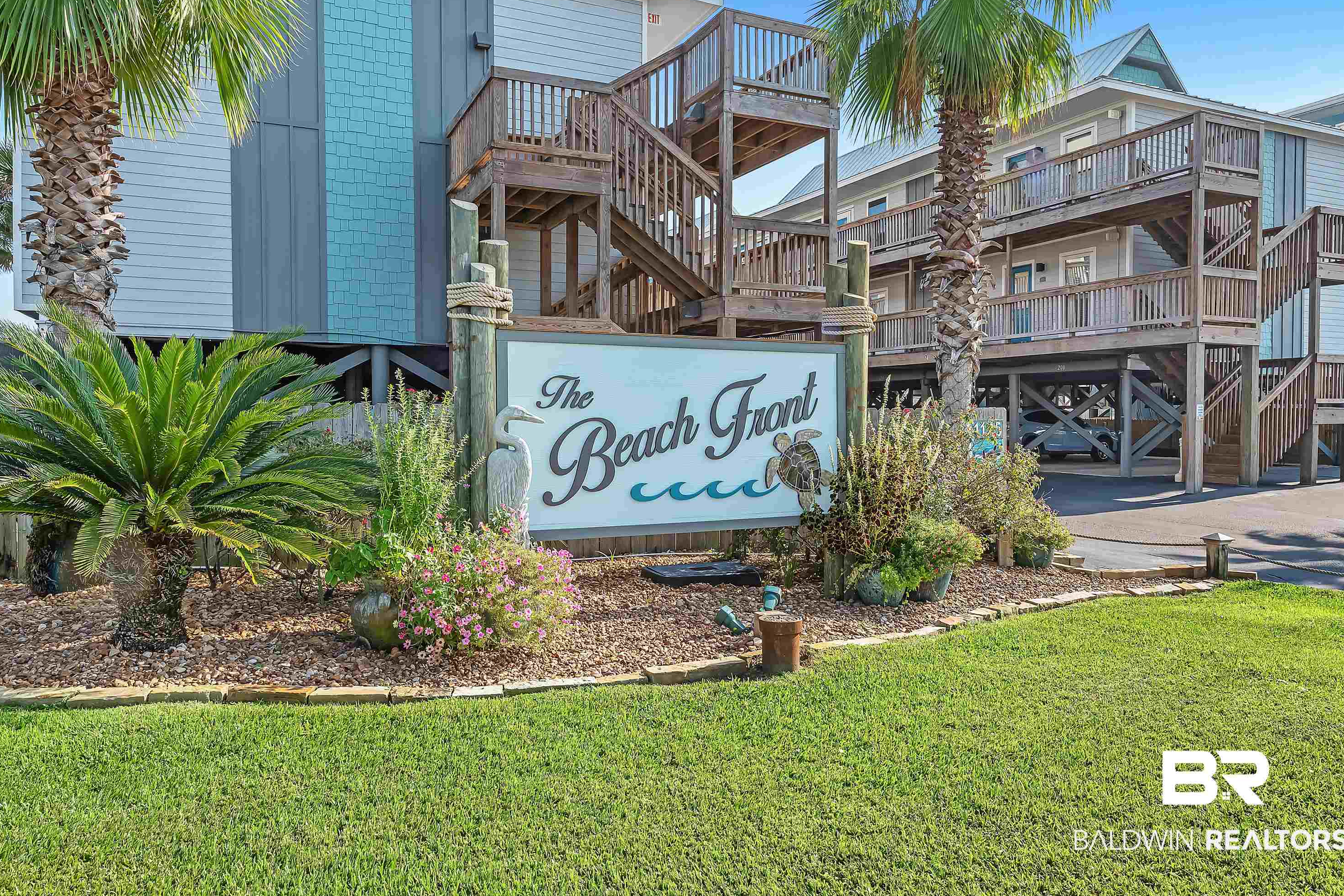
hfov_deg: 71.5
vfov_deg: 51.3
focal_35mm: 25
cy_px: 437
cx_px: 690
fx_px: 933
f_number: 11
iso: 125
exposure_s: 1/15
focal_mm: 24
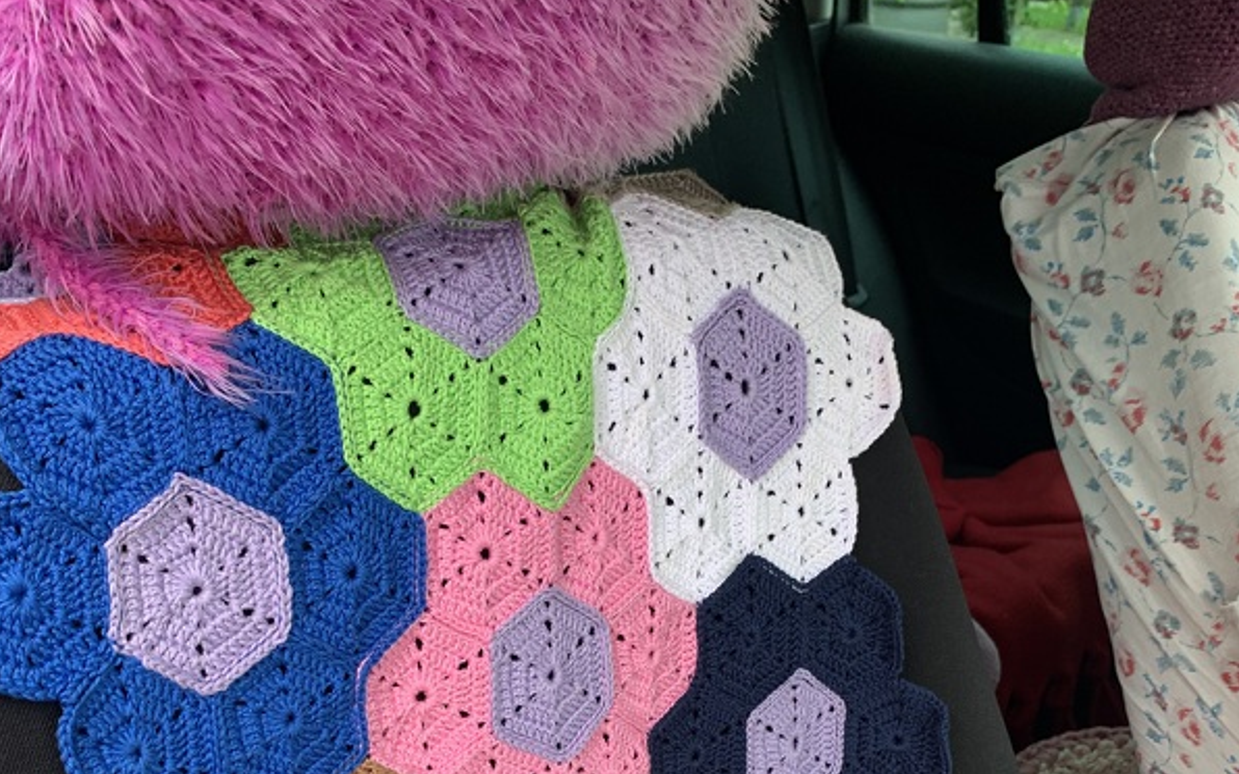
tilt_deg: -38.4
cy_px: 807
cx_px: 622
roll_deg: +1.9
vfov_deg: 31.3
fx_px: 1249
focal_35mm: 37
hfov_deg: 52.8
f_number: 1.8
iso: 50
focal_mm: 4.25
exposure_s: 1/121
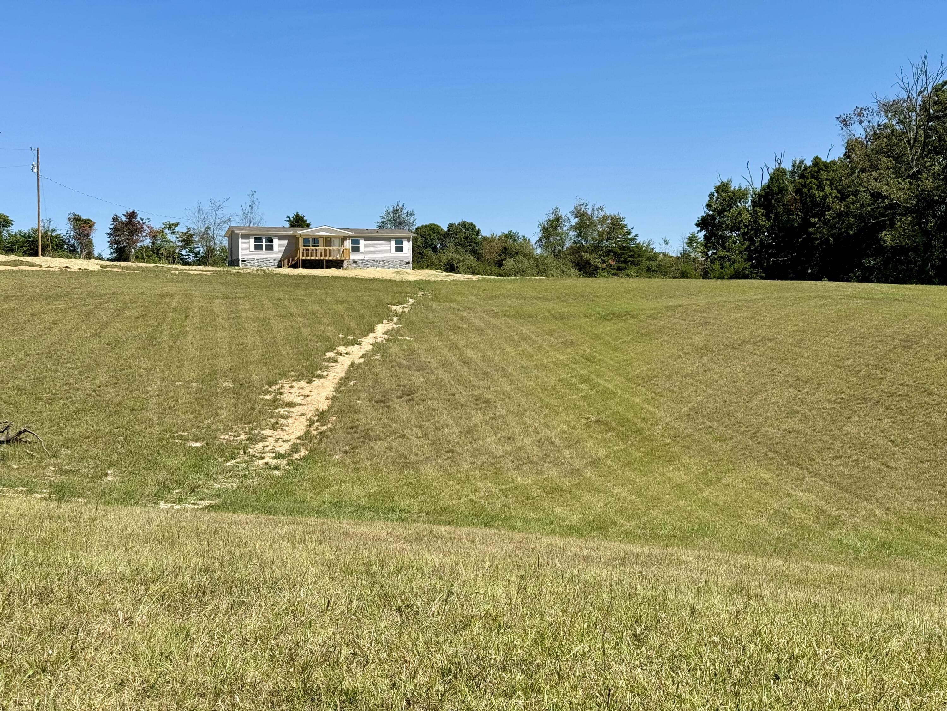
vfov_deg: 30.3
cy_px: 356
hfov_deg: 39.7
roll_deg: +0.6
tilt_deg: -3.4
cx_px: 474
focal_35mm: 48
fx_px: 1313
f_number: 1.78
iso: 64
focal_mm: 6.76
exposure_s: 1/4310
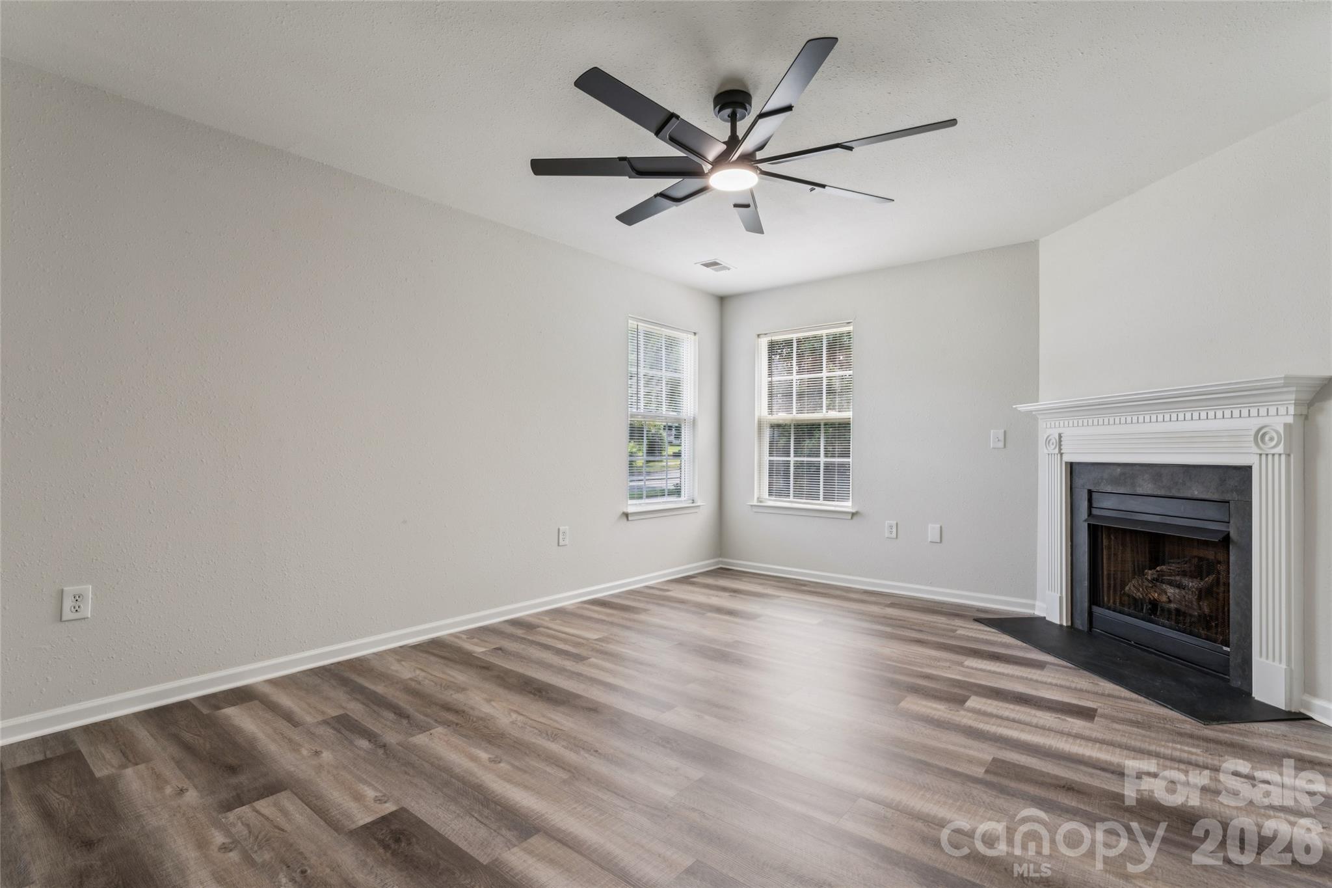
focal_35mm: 17
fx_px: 622
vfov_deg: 71.1
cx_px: 666
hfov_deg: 94.0
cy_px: 444
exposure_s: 1/5
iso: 100
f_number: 13
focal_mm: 16.8
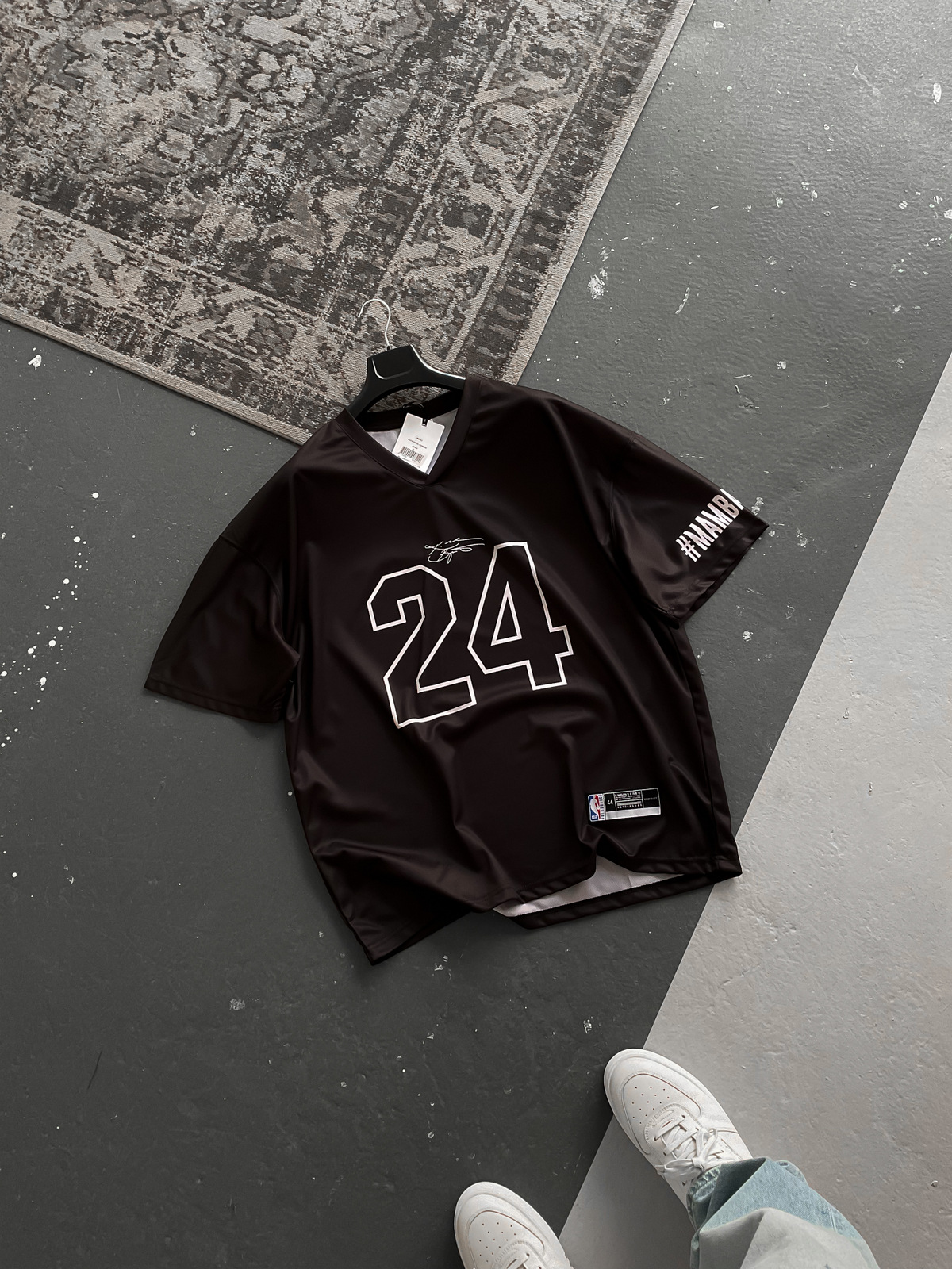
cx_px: 476
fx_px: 1063
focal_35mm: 29
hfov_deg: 48.2
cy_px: 634
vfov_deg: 61.7
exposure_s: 1/100
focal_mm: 3
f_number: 1.8
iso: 64
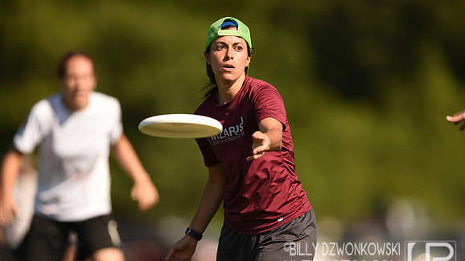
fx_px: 5178
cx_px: 232
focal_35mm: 420
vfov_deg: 2.9
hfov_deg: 5.1
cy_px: 127
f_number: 3.2
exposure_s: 1/2000
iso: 100
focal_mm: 400
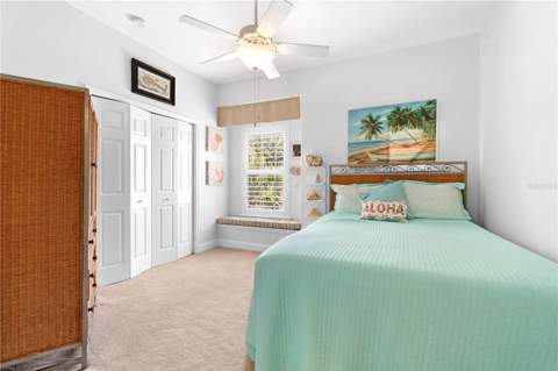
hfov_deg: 100.4
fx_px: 232
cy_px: 186
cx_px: 279
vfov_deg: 77.2
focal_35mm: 15
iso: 320
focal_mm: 10
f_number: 11
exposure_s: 1/1.6
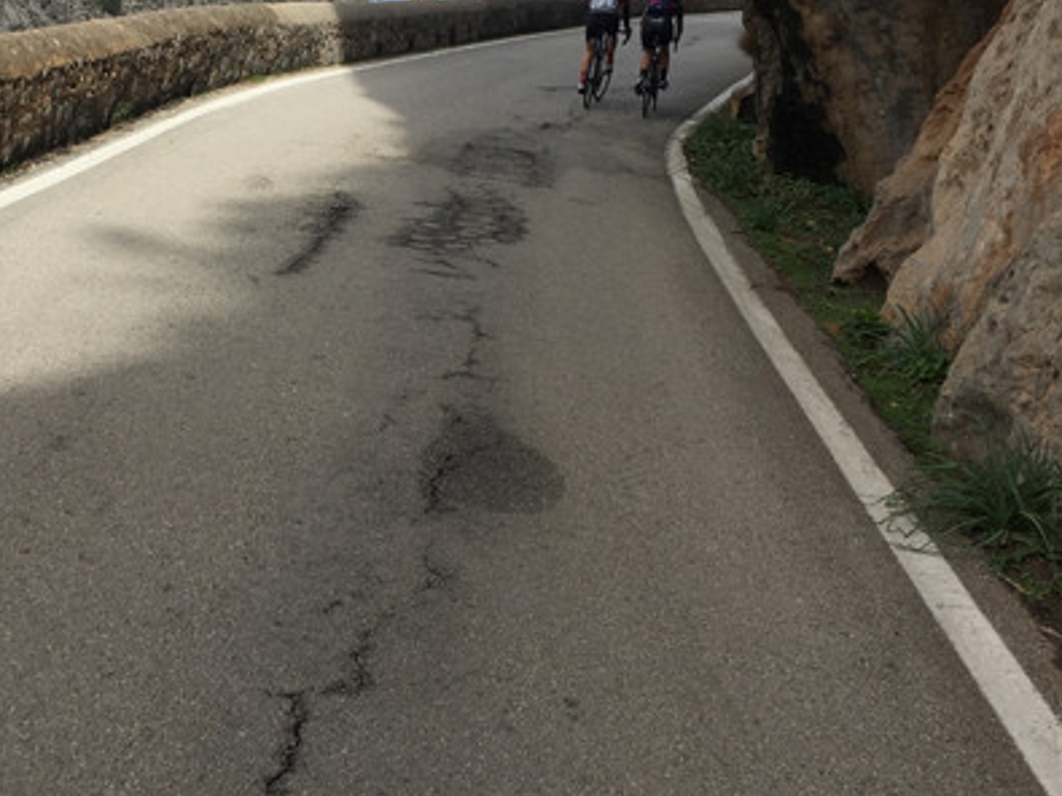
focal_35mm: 47
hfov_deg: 39.9
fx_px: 1441
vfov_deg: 30.8
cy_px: 331
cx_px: 341
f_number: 2.2
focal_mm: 4.15
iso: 32
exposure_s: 1/1721
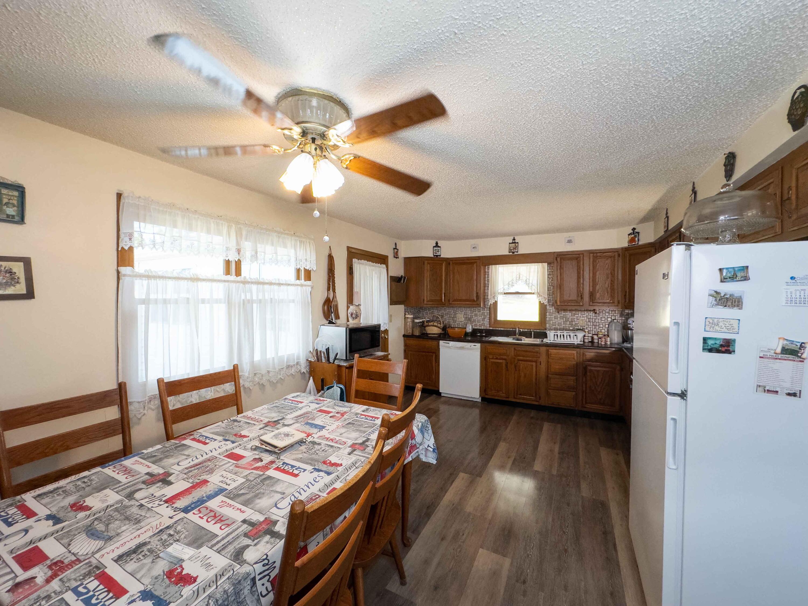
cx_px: 404
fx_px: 327
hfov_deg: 102.1
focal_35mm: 14
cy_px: 303
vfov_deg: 85.7
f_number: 2.2
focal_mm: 2.22
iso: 125
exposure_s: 1/120
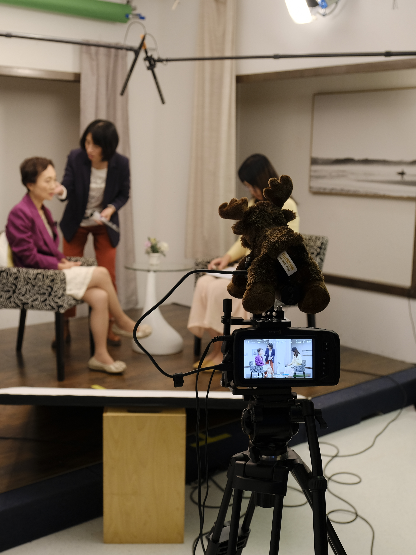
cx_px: 153
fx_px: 721
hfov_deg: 32.0
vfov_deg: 42.1
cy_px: 276
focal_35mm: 45
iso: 400
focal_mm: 20.6
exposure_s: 1/60
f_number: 3.6
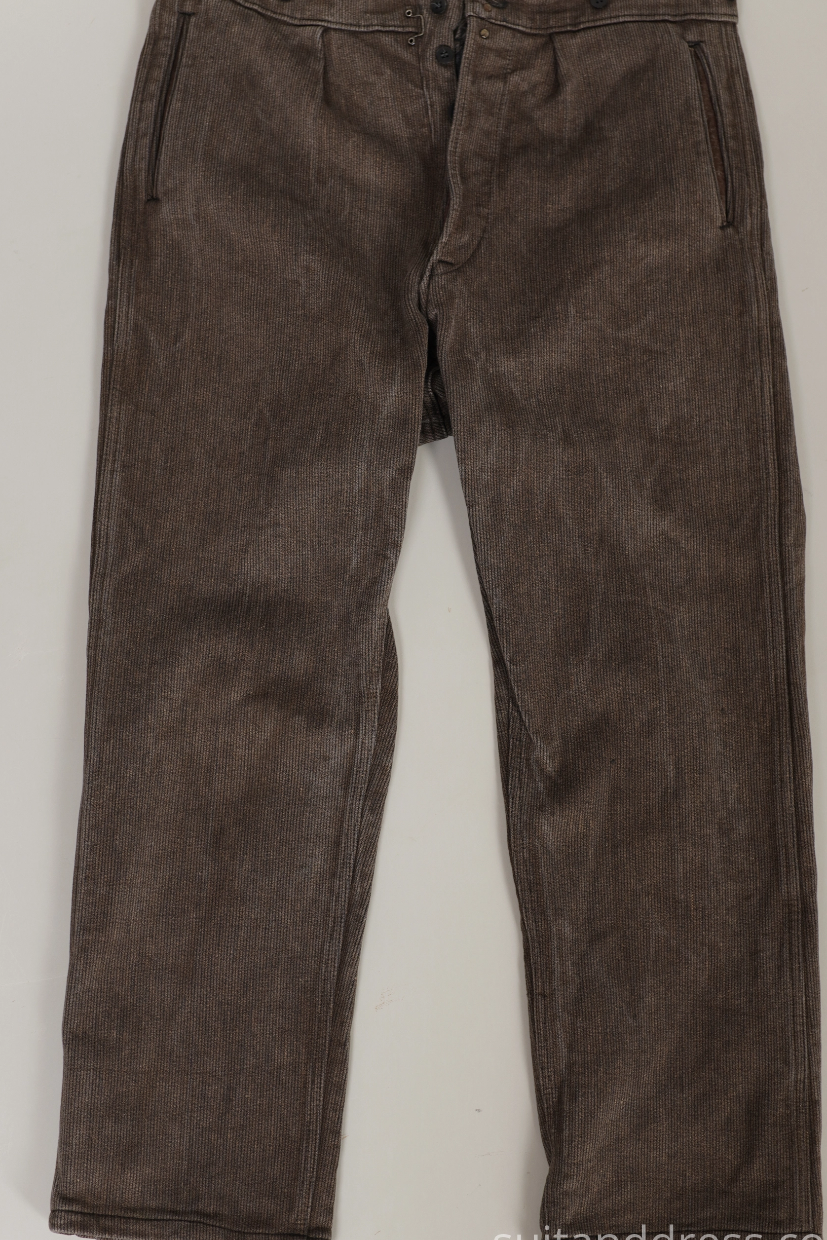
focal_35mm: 55
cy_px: 600
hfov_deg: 24.6
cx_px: 432
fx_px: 1895
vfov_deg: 36.2
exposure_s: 1/20
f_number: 4
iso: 200
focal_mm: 32
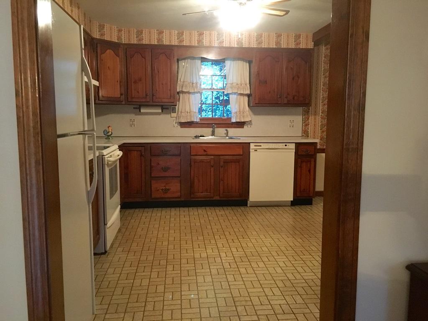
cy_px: 160
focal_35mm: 29
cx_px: 214
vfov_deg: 48.2
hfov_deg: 61.7
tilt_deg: -5.9
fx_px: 359
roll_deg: -0.1
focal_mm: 4.15
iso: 320
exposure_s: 1/15
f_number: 2.2
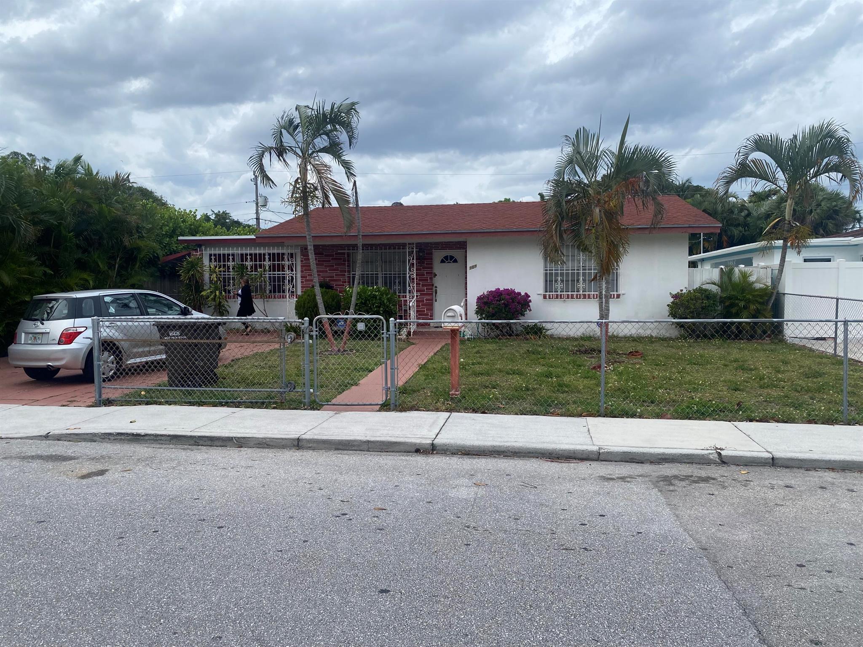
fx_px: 648
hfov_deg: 67.3
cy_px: 324
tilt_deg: -2.6
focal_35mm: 26
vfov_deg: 53.1
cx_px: 432
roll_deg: -0.6
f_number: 1.8
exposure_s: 1/871
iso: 32
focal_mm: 4.25
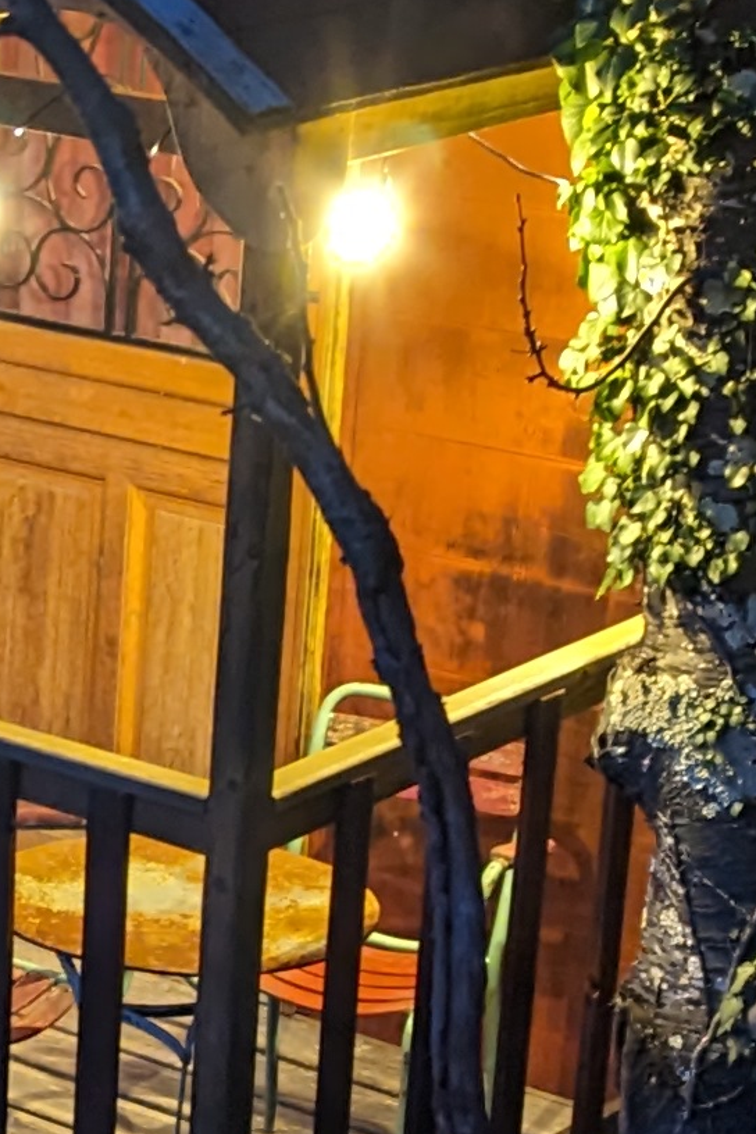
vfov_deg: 16.1
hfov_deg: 10.7
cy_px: 1117
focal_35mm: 125
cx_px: -299
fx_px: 3937
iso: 1526
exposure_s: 1/25
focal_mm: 6.81
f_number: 1.85
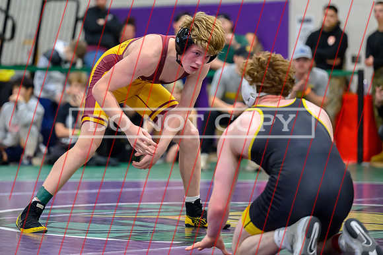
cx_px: 156
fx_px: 1674
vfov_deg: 8.7
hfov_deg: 13.0
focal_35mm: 157
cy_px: 105
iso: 6400
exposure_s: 1/640
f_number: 2.8
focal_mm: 130
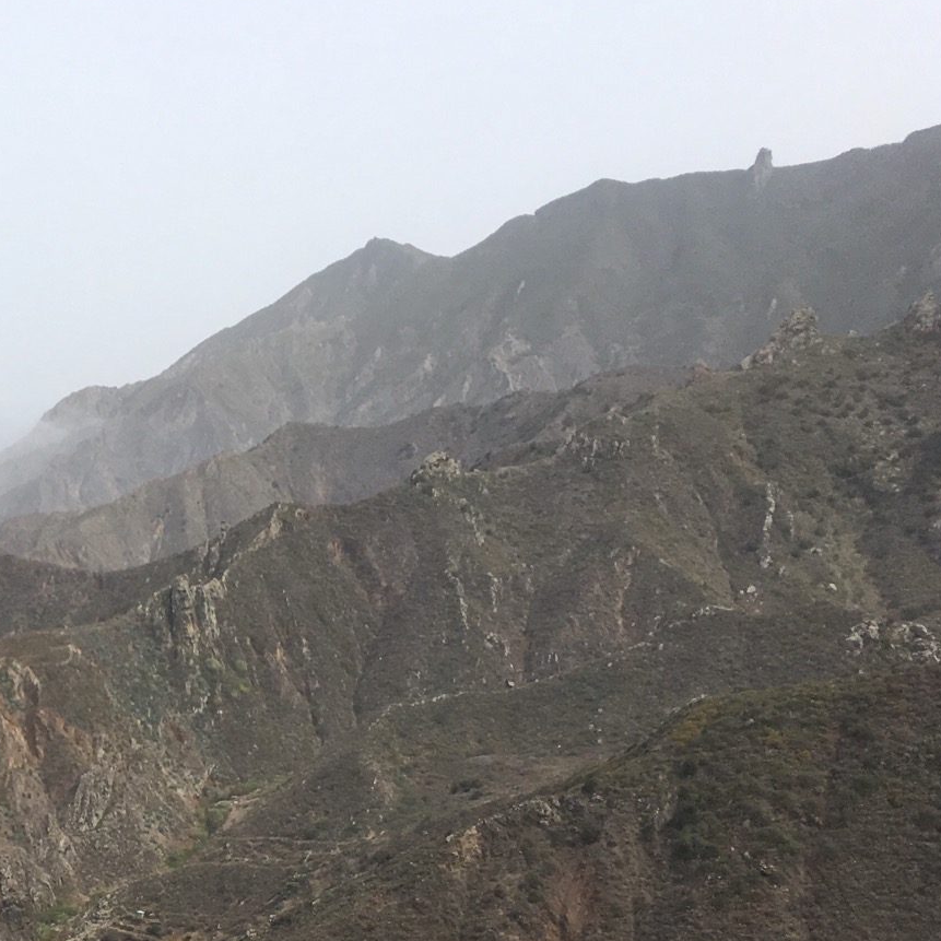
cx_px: -110
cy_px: 740
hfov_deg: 25.9
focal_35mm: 61
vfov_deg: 27.6
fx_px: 1876
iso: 25
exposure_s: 1/1923
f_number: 2.2
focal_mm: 4.15
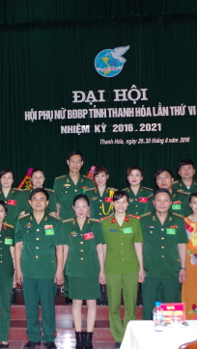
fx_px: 501
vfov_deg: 38.5
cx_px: 14
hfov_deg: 21.7
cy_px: 174
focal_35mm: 54
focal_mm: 23.13
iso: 800
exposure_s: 1/125
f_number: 4
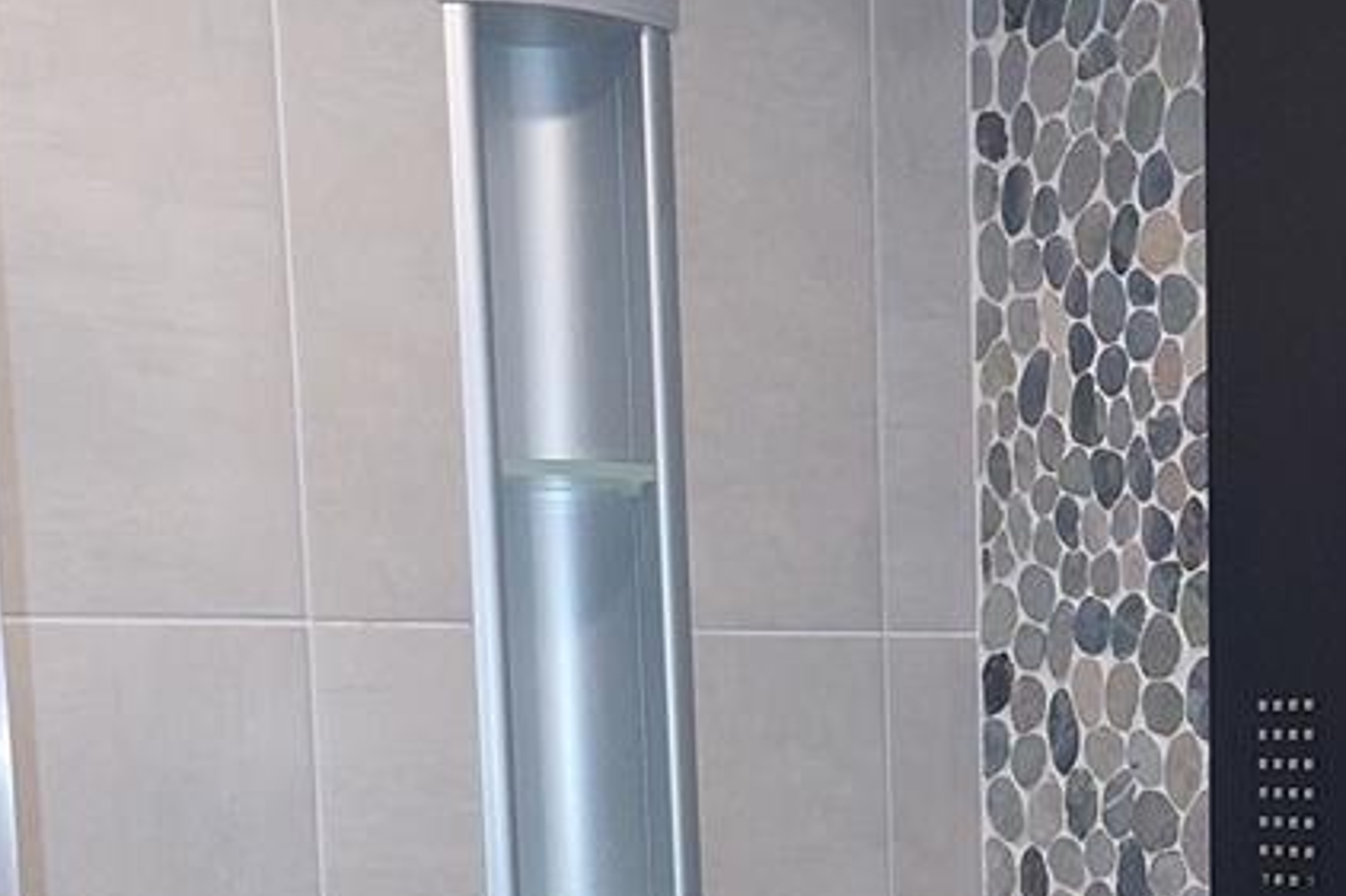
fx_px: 2653
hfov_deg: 27.9
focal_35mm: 71
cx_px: 1062
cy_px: 1071
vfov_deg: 18.2
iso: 320
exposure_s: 1/60
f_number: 1.8
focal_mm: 5.23
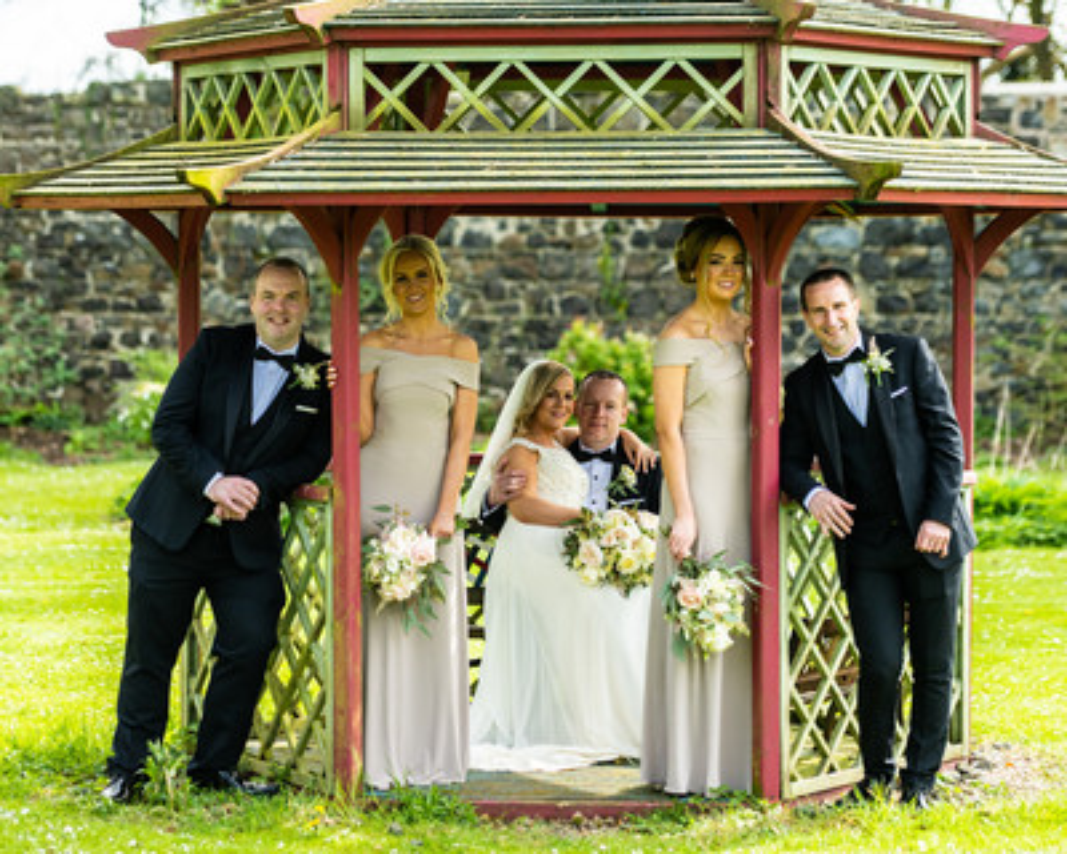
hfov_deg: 15.2
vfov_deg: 12.2
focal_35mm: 127
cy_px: 438
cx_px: 477
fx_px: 4005
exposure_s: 1/1000
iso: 250
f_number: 2.8
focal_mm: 102
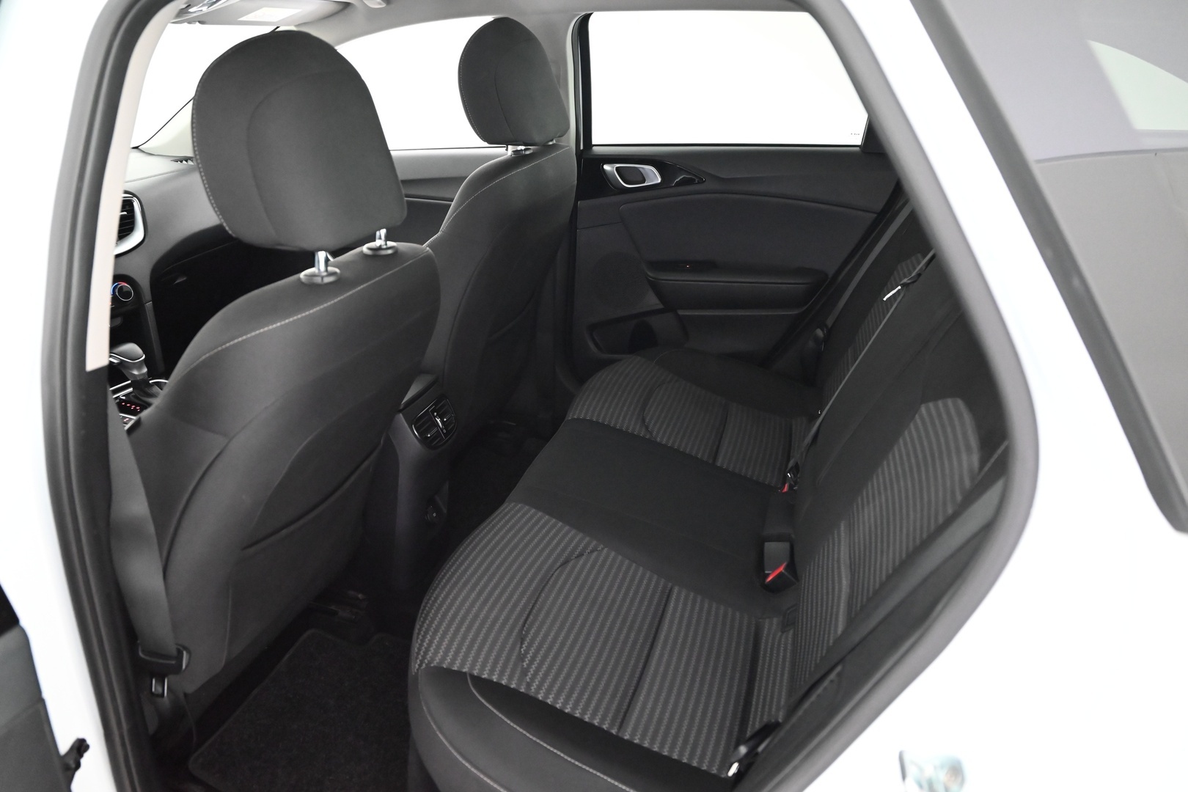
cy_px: 396
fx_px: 792
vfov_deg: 53.1
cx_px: 594
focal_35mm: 24
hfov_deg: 73.7
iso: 9000
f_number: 4
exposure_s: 1/60
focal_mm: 24
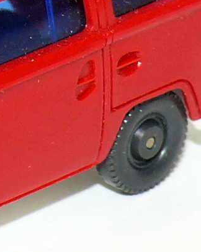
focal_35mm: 597
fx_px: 4439
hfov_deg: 2.6
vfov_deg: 3.2
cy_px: 67
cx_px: -86
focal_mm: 18.3
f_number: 4
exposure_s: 1/30
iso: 100
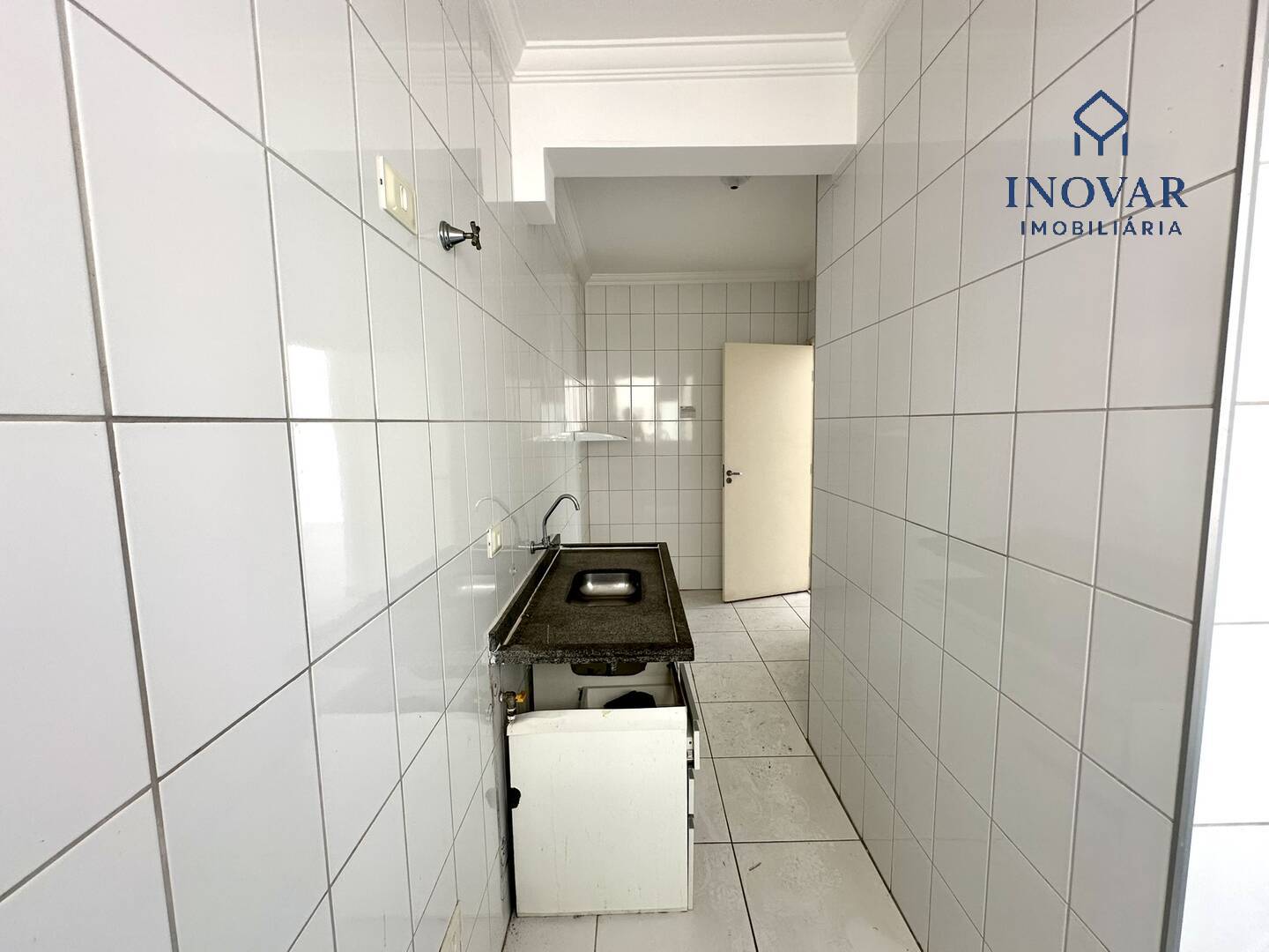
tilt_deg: -5.4
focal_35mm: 14
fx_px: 513
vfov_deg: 85.7
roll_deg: +0.7
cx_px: 634
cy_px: 476
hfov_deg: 102.1
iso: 80
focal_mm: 2.22
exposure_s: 1/99
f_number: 2.2
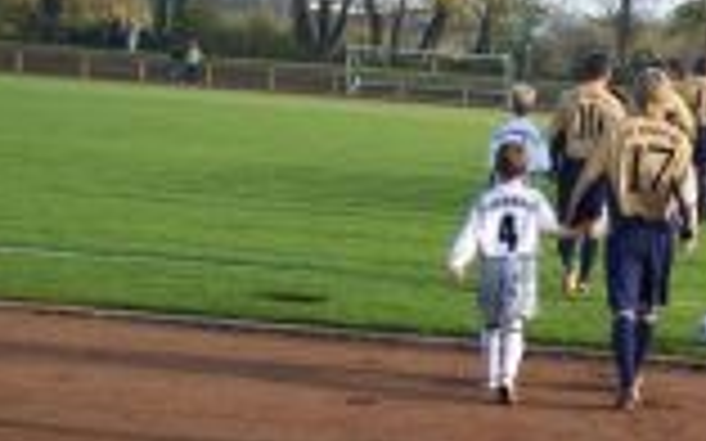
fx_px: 2020
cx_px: 886
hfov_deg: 18.6
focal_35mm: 105
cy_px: 189
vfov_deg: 12.5
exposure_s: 1/350
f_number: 3.4
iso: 100
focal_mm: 8
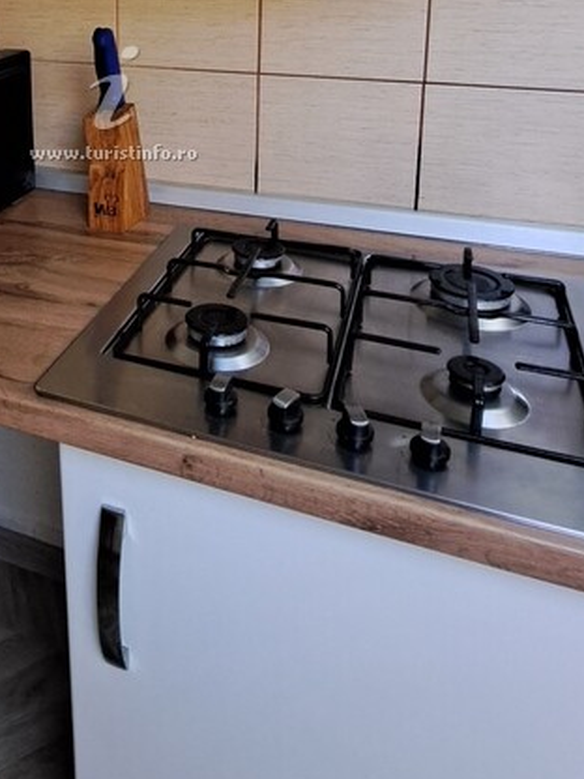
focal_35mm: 32
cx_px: 95
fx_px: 720
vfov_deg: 50.6
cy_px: 82
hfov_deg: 41.7
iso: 200
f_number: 2.2
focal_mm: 1.74
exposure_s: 1/50
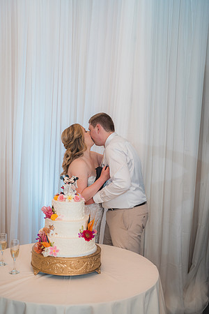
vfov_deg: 39.6
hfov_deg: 27.0
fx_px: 435
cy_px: 157
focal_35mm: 50
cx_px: 104
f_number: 2.8
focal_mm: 50
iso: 800
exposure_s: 1/250
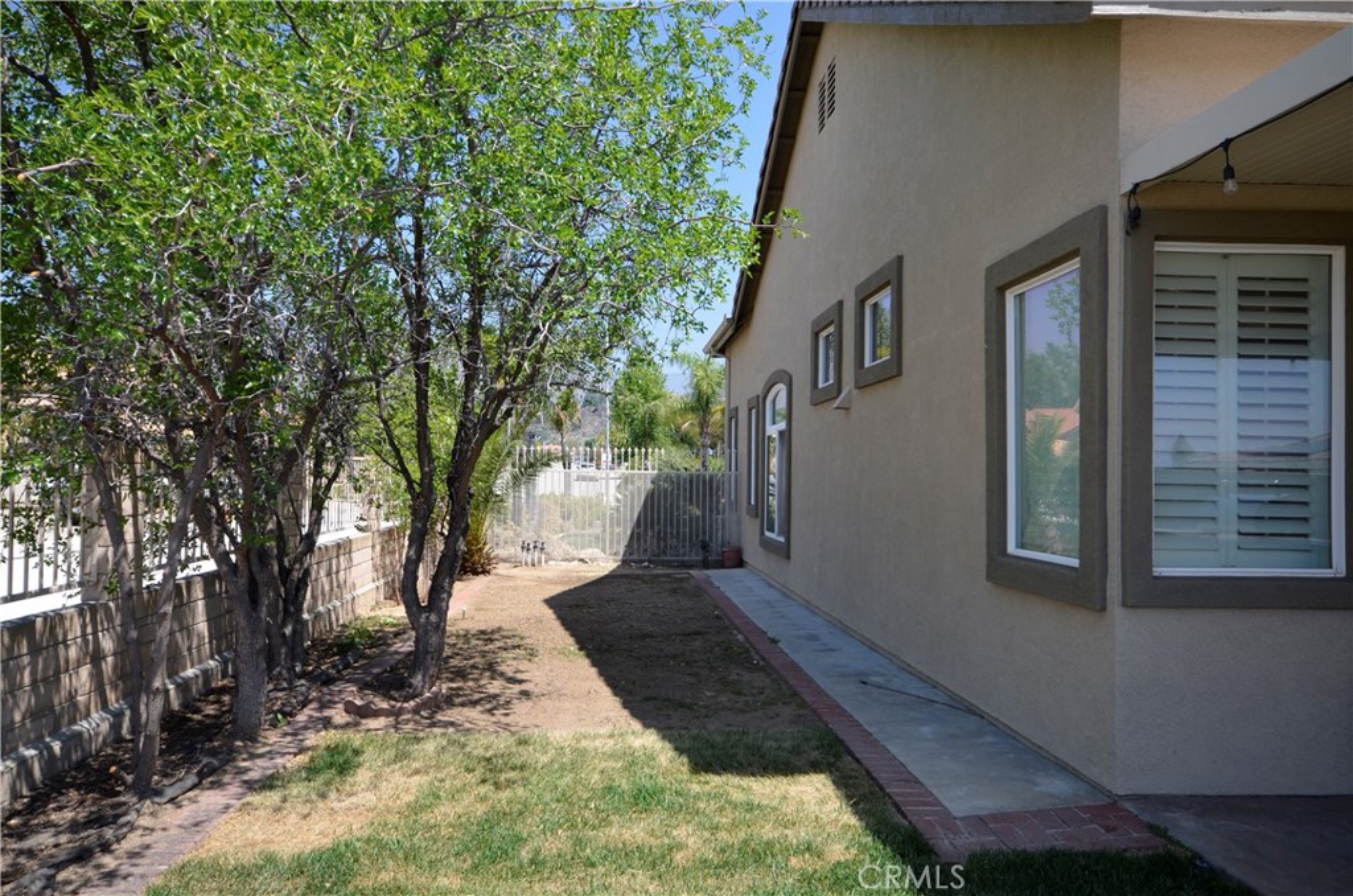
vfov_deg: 52.9
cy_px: 448
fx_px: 900
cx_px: 676
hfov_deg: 73.9
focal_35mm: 24
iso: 180
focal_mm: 16
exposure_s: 1/250
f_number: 8
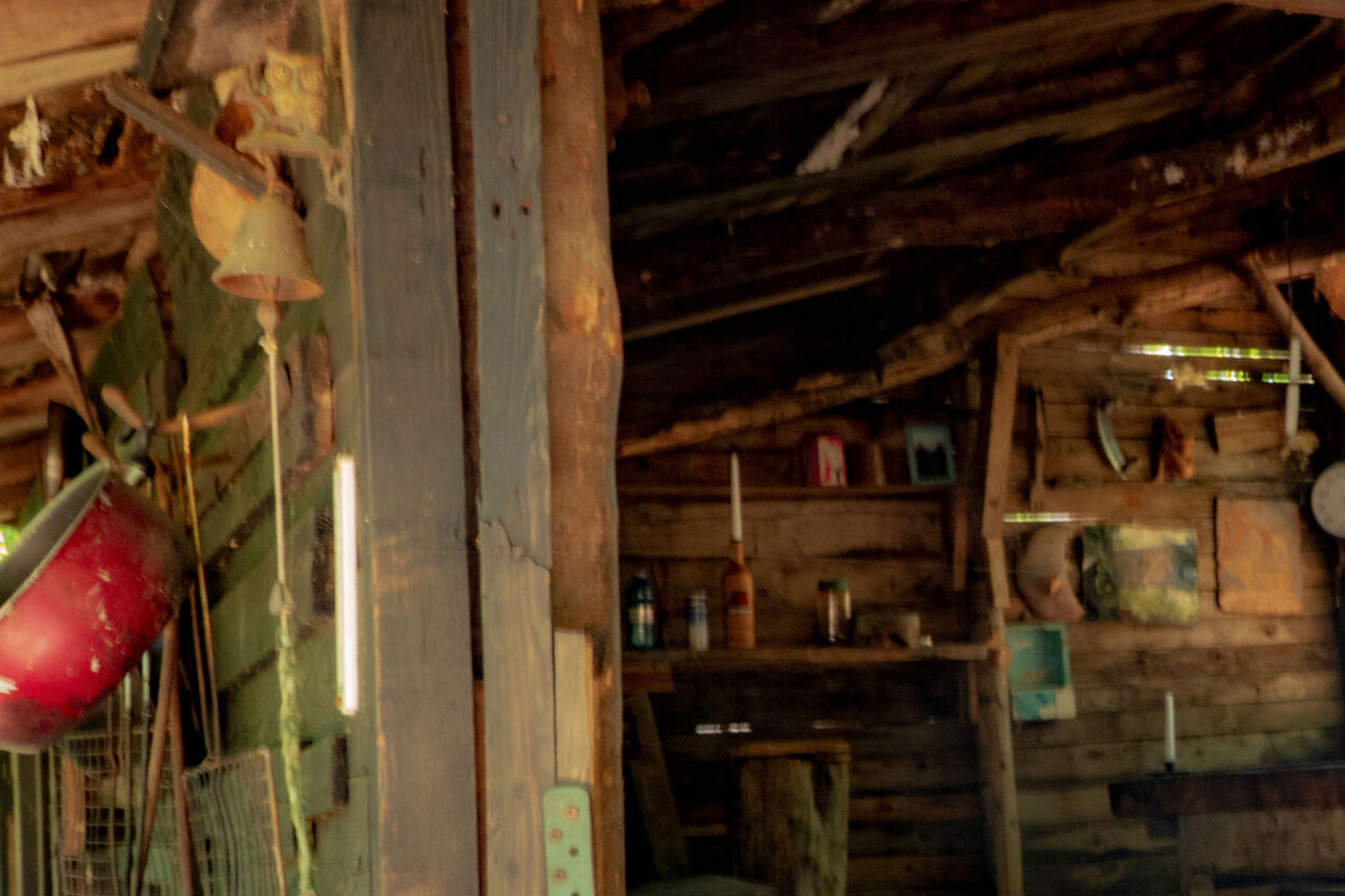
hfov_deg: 33.0
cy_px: 714
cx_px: 1248
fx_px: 2129
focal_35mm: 57
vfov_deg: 23.4
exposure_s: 1/4
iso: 1000
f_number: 13
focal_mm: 20
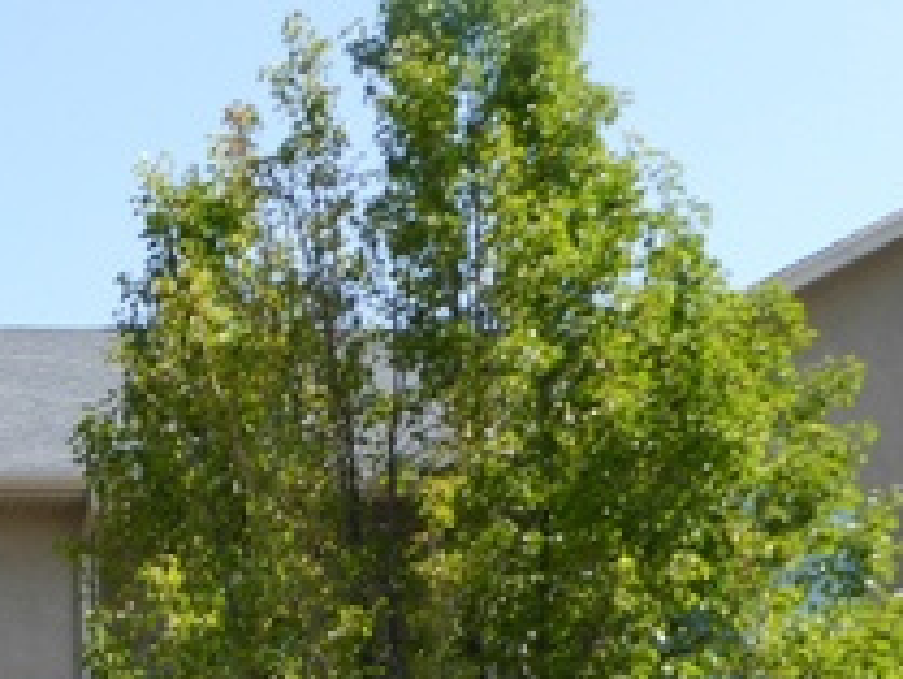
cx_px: -294
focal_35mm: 95
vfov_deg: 14.6
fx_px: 2480
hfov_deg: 19.0
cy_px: 1003
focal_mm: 5.4
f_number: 3.5
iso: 100
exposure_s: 1/800
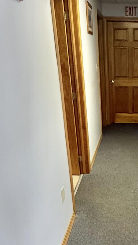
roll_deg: -1.9
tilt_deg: -25.1
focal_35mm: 38
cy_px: 174
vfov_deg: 51.2
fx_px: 247
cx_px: 136
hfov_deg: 29.3
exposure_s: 1/60
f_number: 2.2
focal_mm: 2.22
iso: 500
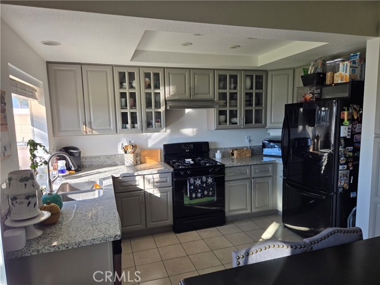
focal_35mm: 23
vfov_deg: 58.9
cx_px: 190
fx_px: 252
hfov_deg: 73.9
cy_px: 142
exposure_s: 1/152
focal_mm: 5.4
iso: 25
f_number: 1.8
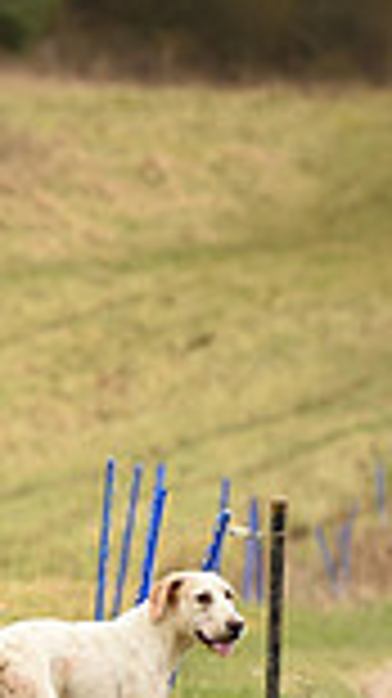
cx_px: -820
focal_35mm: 684
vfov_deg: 3.2
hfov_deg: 1.8
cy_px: 158
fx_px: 12660
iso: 450
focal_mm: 175
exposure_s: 1/1250
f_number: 4
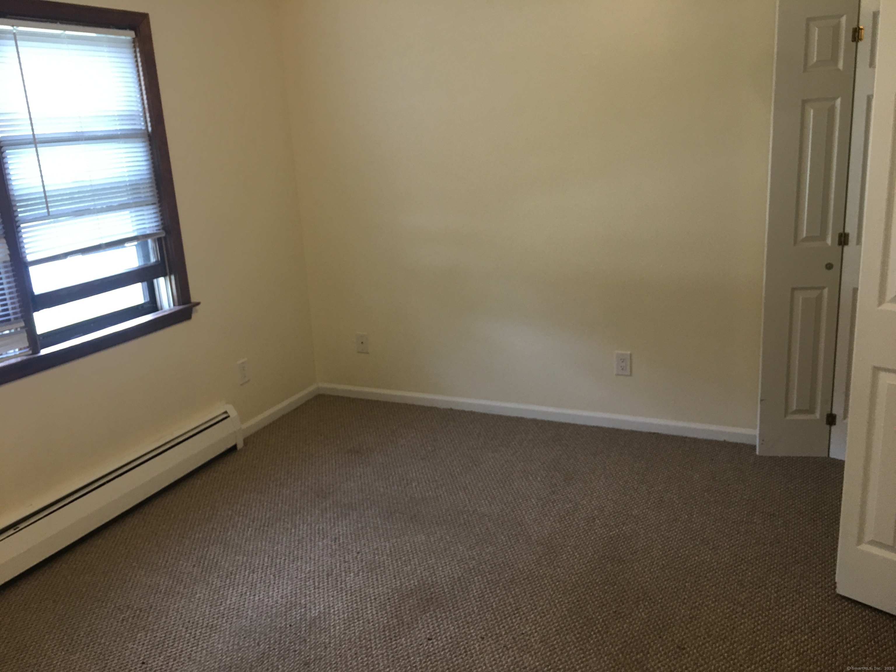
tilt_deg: -13.4
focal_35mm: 29
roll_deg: +3.3
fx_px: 751
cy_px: 336
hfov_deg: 61.7
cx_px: 448
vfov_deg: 48.2
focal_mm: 4.15
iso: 32
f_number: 2.2
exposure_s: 1/15
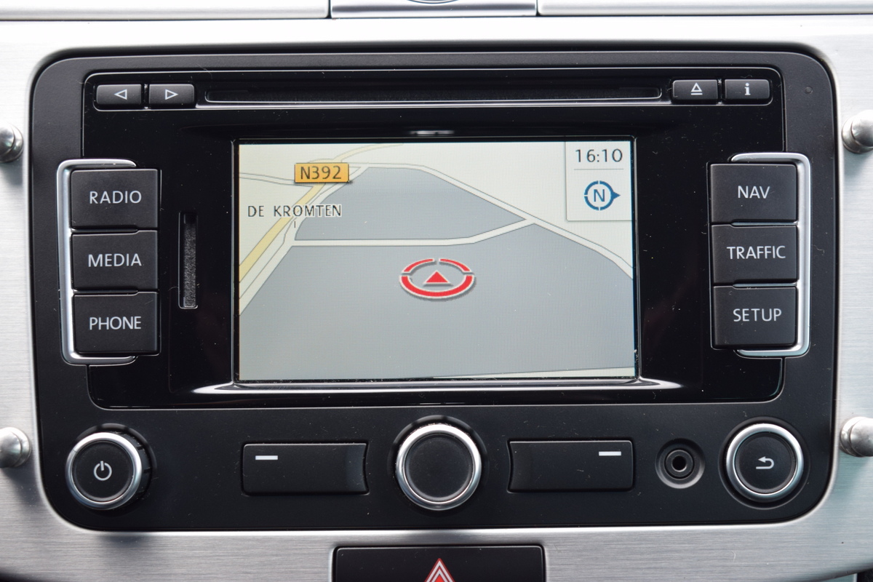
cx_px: 436
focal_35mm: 54
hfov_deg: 36.9
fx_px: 1309
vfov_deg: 25.1
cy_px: 291
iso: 400
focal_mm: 36
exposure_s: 1/100
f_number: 5
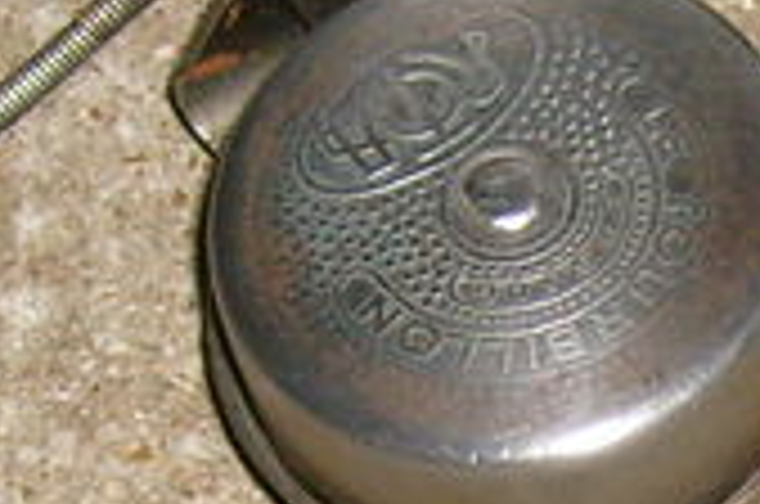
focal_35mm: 216
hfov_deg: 9.4
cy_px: 873
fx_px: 4551
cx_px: 908
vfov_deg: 6.2
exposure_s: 1/45
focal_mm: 5.8
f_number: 2.8
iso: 100
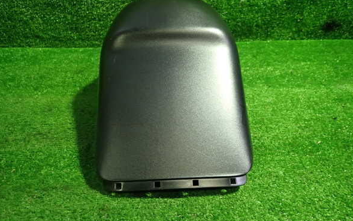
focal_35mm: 27
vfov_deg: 46.0
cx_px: 176
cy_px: 104
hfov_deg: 68.4
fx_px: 260
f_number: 2
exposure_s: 1/30
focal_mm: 4.5
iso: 250
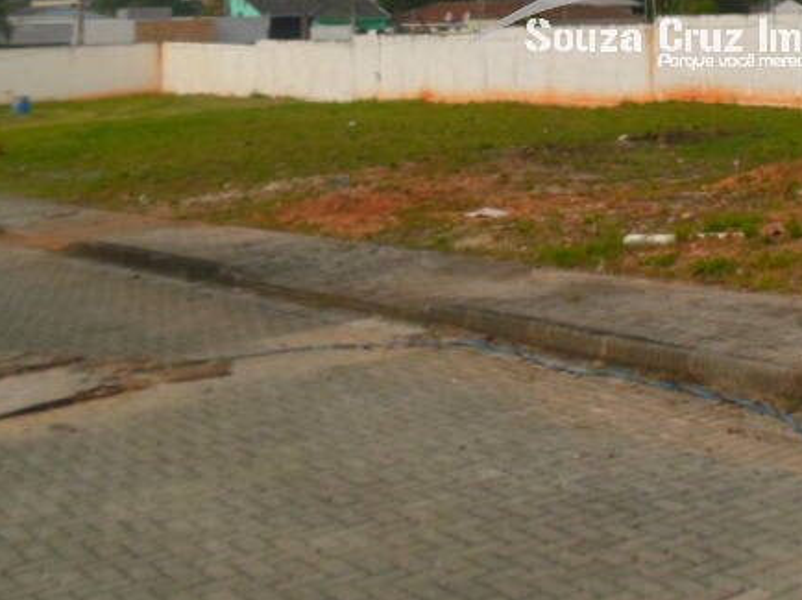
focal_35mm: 59
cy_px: -74
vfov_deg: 23.2
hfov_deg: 31.4
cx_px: 704
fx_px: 1366
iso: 80
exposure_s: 1/2000
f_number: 2.5
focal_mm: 4.5
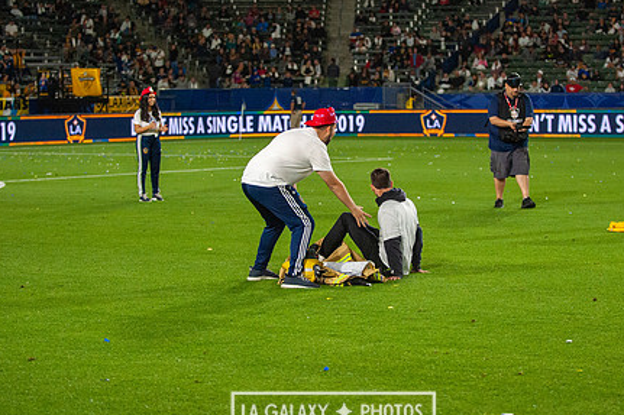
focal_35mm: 105
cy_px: 194
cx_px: 333
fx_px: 1819
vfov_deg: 13.0
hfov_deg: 19.5
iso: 3200
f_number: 2.8
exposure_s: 1/2500
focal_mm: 78
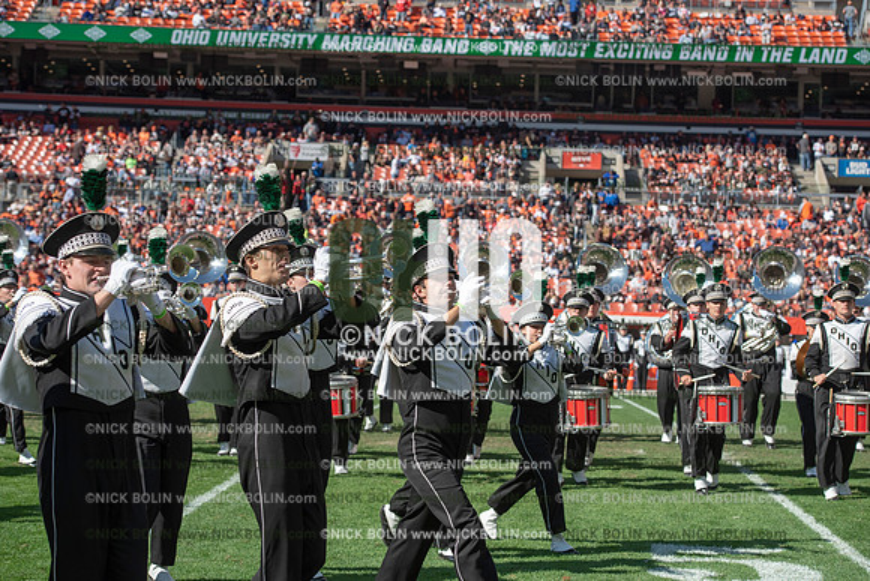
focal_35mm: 85
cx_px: 435
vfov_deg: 16.1
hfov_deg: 23.9
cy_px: 290
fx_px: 2055
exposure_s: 1/2000
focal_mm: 85
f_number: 5
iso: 400
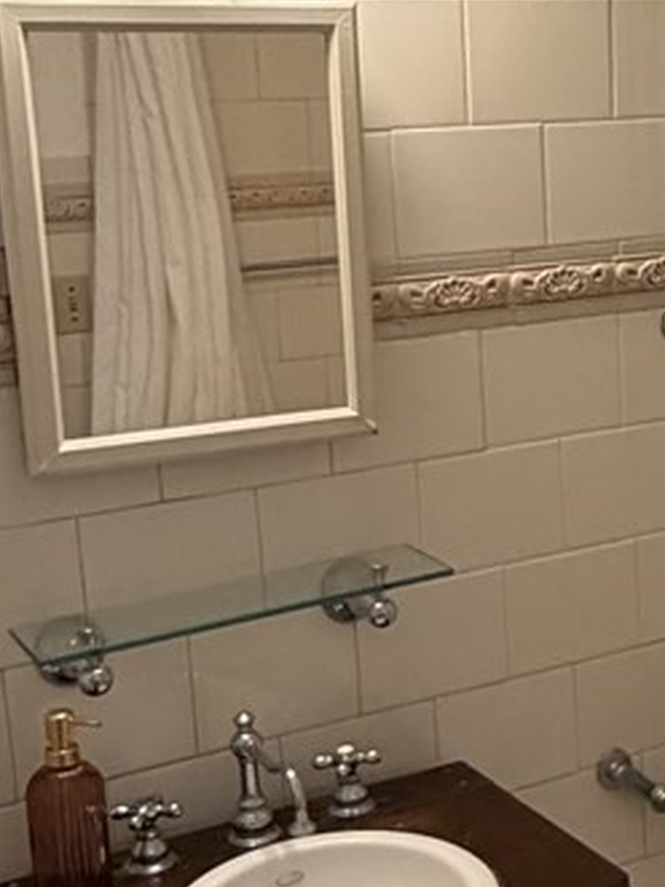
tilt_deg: -10.8
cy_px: 415
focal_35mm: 65
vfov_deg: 29.8
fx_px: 1666
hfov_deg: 21.9
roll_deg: +2.1
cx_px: 644
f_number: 2.2
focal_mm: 2.22
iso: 250
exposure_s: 1/60
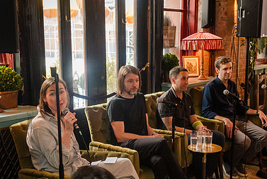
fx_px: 401
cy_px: 118
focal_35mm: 54
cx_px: 166
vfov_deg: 25.0
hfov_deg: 36.6
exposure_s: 1/200
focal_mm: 35
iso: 4000
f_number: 5
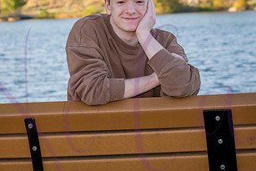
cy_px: 41
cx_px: 110
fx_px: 1074
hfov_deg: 13.6
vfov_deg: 9.1
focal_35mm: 151
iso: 400
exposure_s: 1/640
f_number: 5.6
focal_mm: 80
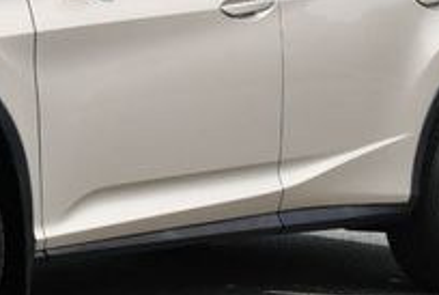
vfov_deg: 8.4
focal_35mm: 163
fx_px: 1992
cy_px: 4
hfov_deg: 12.4
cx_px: -17
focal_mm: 26
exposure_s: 1/320
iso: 100
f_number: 9
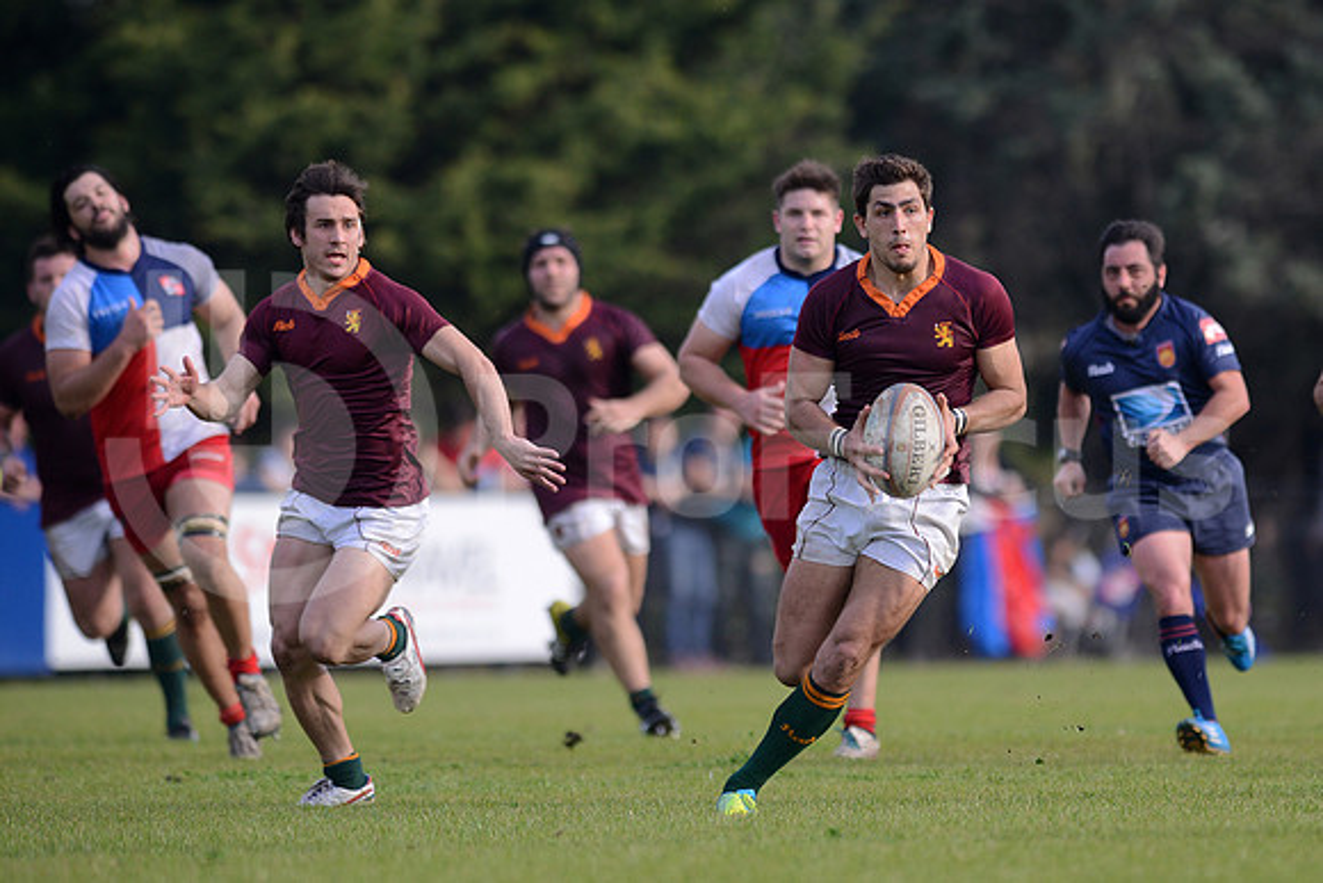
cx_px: 662
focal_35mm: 420
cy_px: 442
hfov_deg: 4.9
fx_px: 15438
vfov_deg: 3.3
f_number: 4
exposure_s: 1/1600
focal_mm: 420
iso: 560
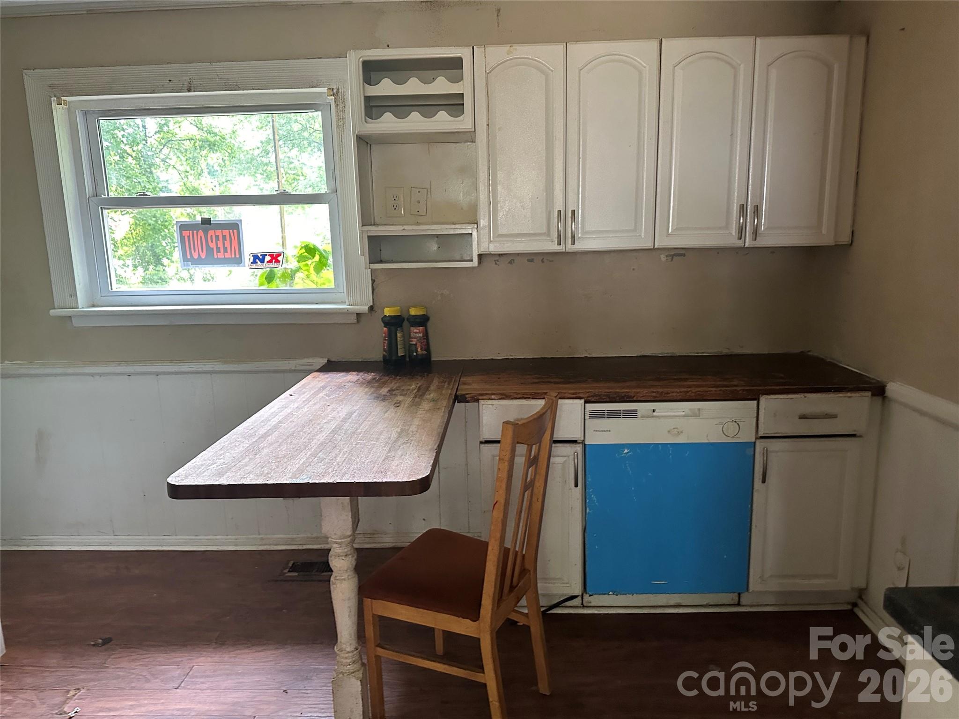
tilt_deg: -9.0
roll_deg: +0.7
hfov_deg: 71.6
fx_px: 665
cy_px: 360
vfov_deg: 56.8
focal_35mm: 24
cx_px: 480
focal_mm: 6.86
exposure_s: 1/60
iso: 640
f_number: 1.78
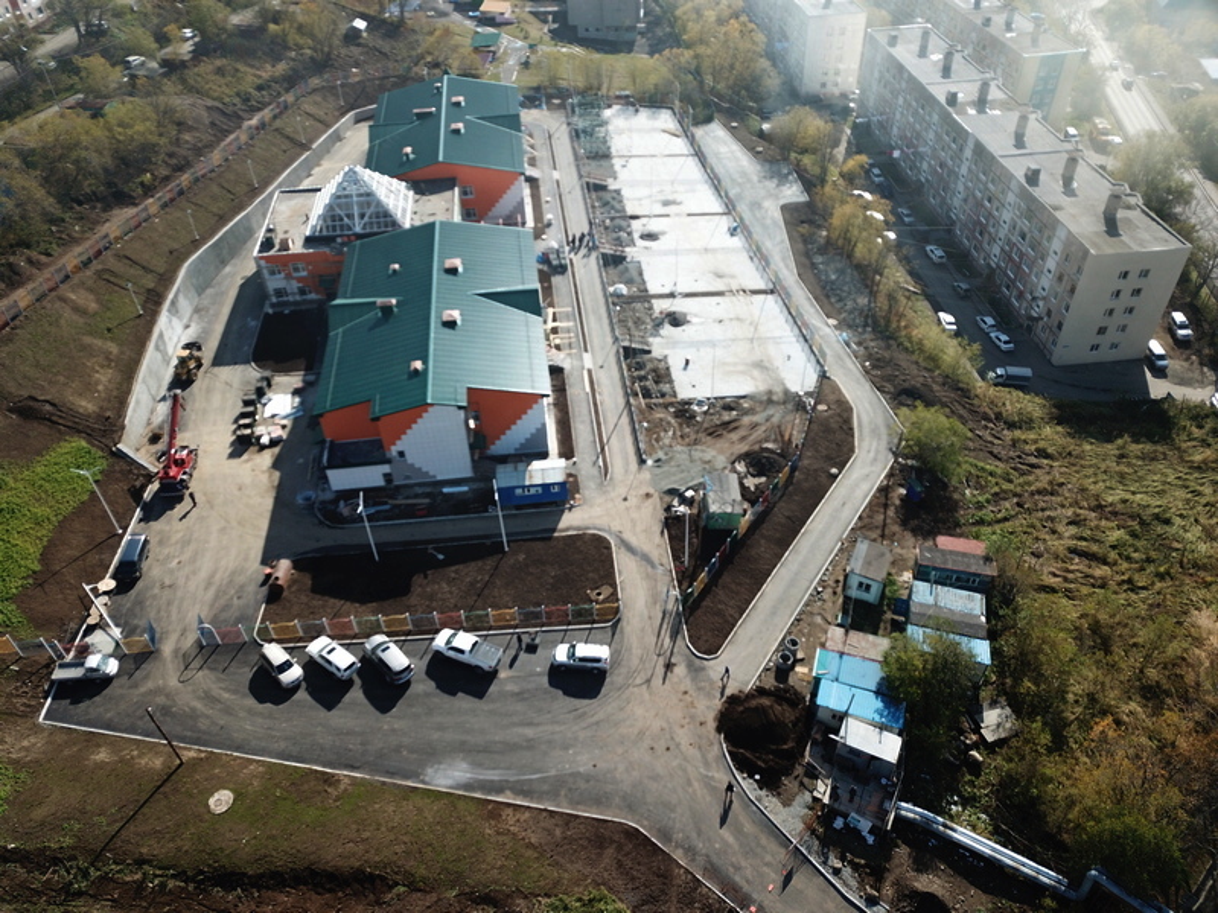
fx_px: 915
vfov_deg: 53.1
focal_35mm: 26
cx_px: 609
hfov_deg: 67.3
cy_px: 456
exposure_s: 1/831
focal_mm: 4.73
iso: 100
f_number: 2.2
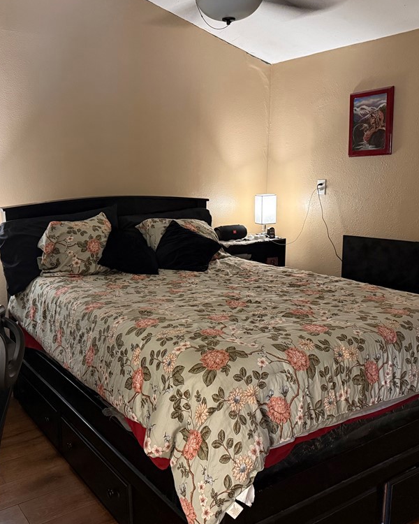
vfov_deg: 55.7
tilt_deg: -9.1
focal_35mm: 32
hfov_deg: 45.3
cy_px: 261
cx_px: 151
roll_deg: +1.2
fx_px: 496
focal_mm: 6.76
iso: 640
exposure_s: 1/40
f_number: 1.78
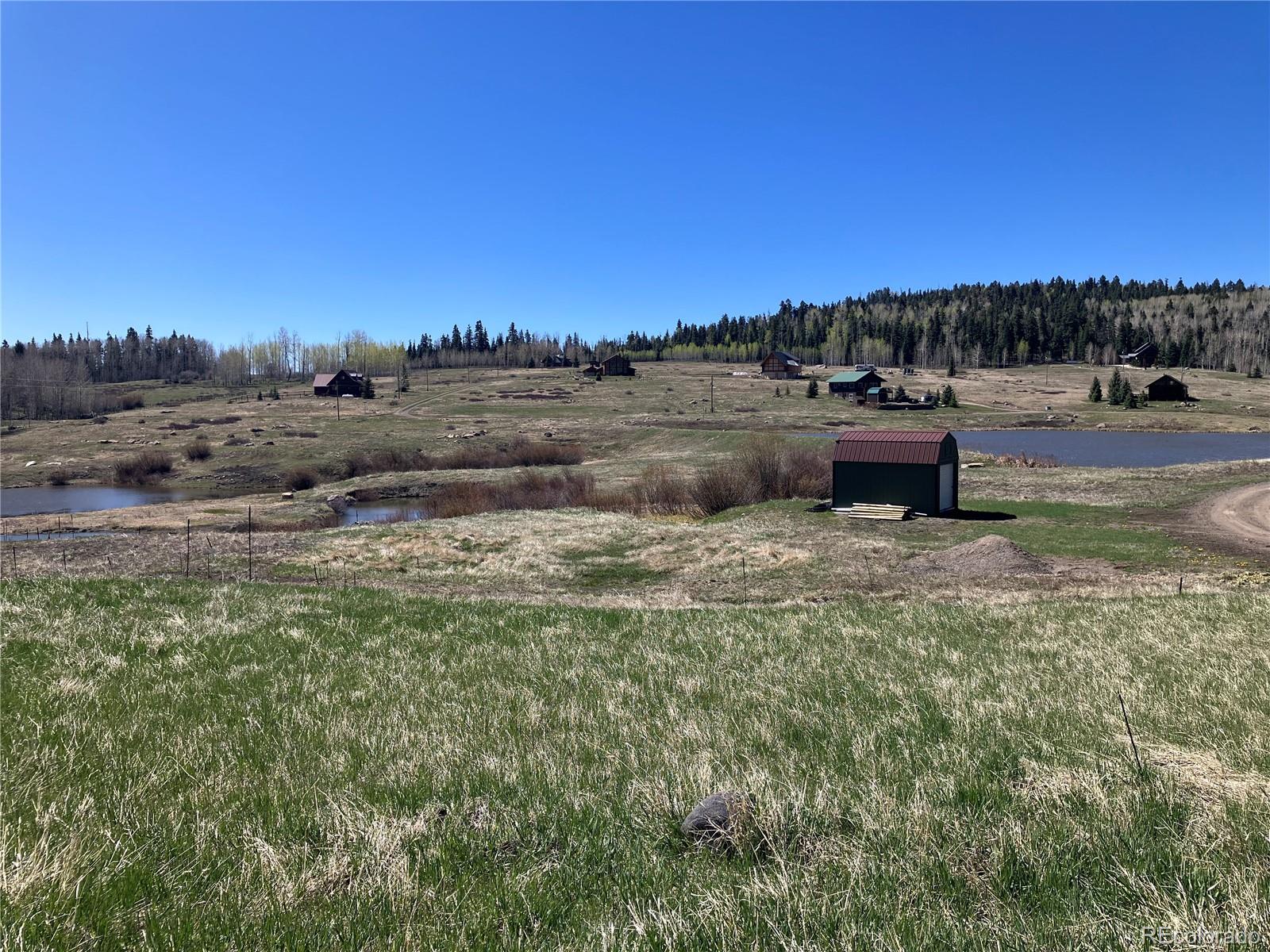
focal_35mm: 28
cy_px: 476
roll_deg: +0.1
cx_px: 635
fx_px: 1027
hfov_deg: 63.4
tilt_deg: -2.0
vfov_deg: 49.7
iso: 32
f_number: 1.8
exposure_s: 1/1946
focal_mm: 3.99
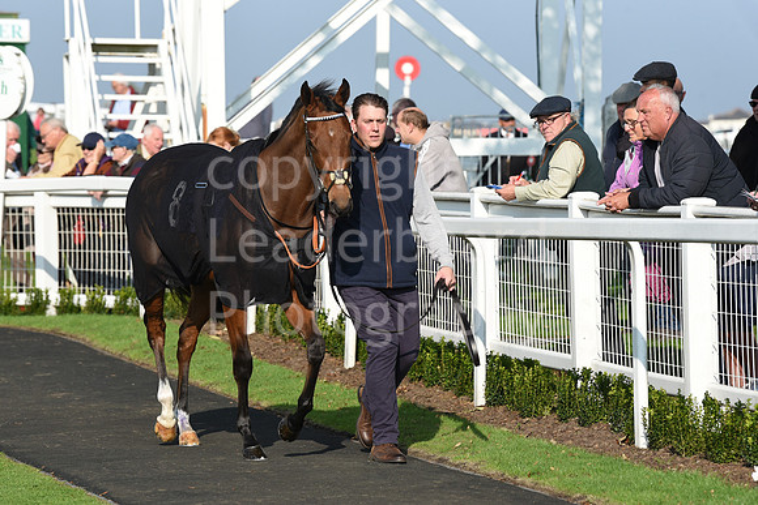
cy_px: 252
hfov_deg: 10.8
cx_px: 379
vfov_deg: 7.2
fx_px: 4001
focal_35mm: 190
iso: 640
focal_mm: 190
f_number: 6.3
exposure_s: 1/3200
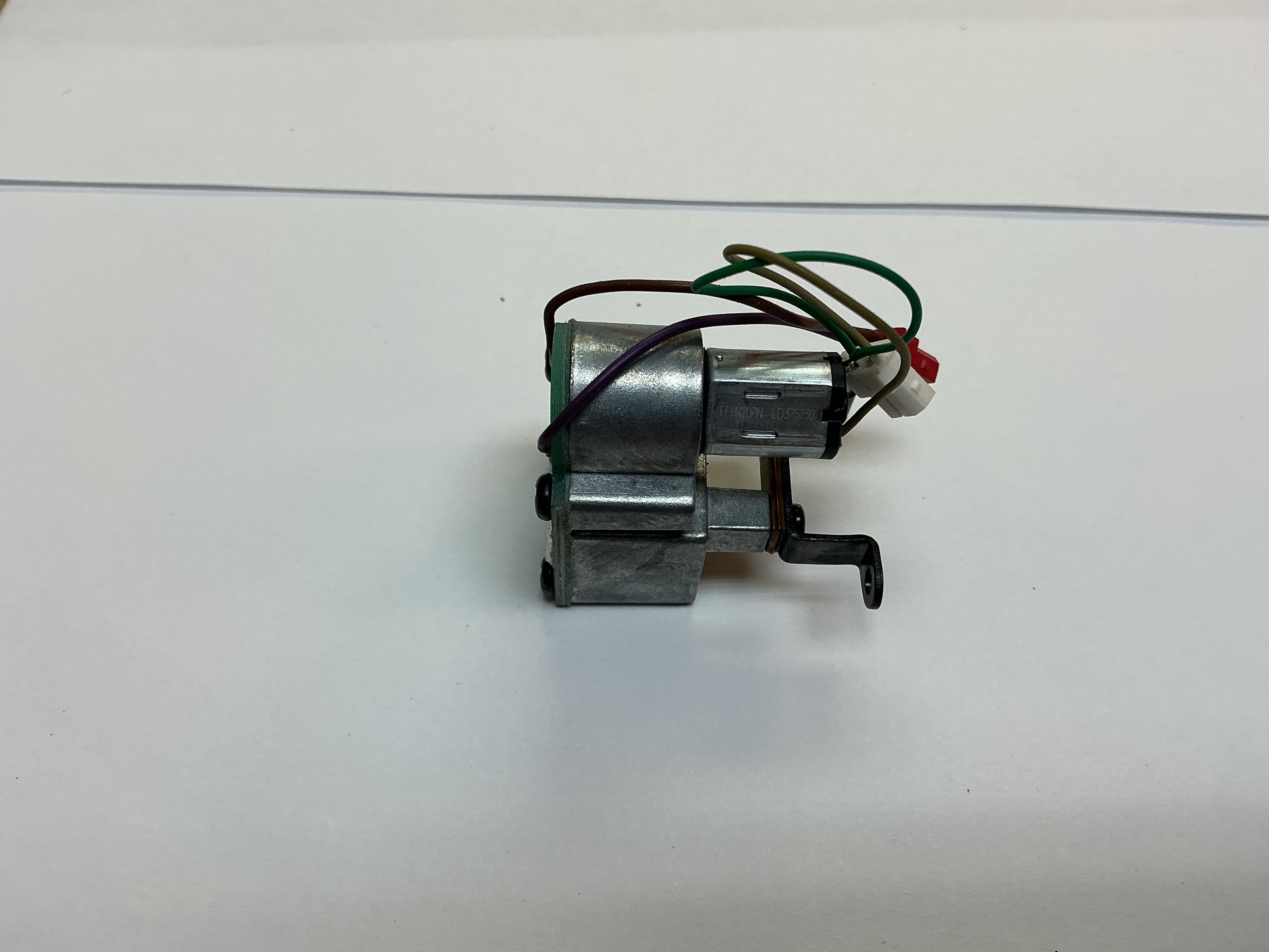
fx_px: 1063
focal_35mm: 29
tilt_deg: -58.7
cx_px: 634
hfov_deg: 61.7
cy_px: 476
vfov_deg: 48.2
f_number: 1.8
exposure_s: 1/120
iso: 25
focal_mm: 3
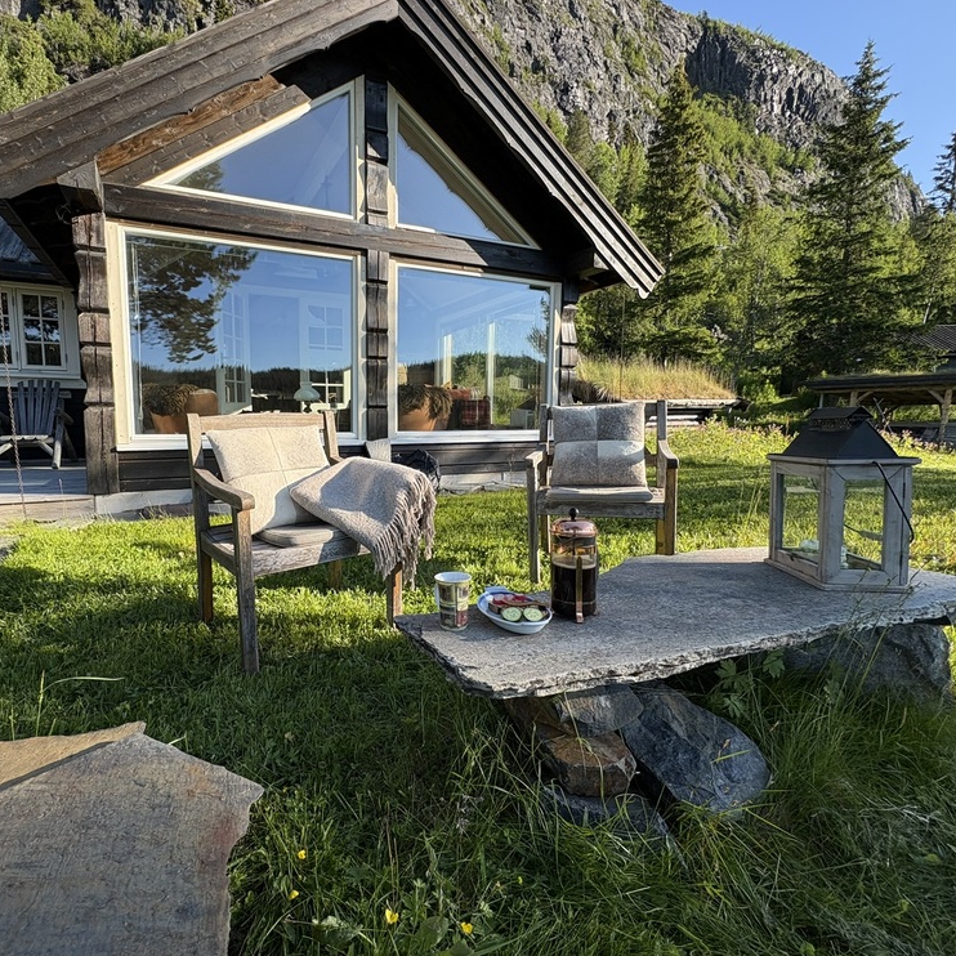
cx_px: 405
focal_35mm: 17
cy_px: 468
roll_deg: +0.1
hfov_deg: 83.4
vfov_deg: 84.0
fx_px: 531
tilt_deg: -5.7
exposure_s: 1/631
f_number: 2.2
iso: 50
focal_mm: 2.22
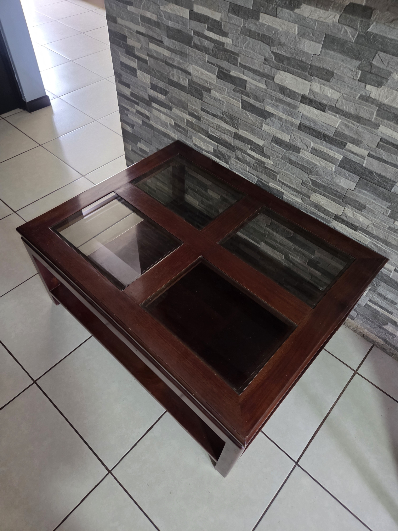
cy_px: 266
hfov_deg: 58.9
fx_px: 353
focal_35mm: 23
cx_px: 199
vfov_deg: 73.9
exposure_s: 1/40
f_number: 1.8
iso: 400
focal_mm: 5.4
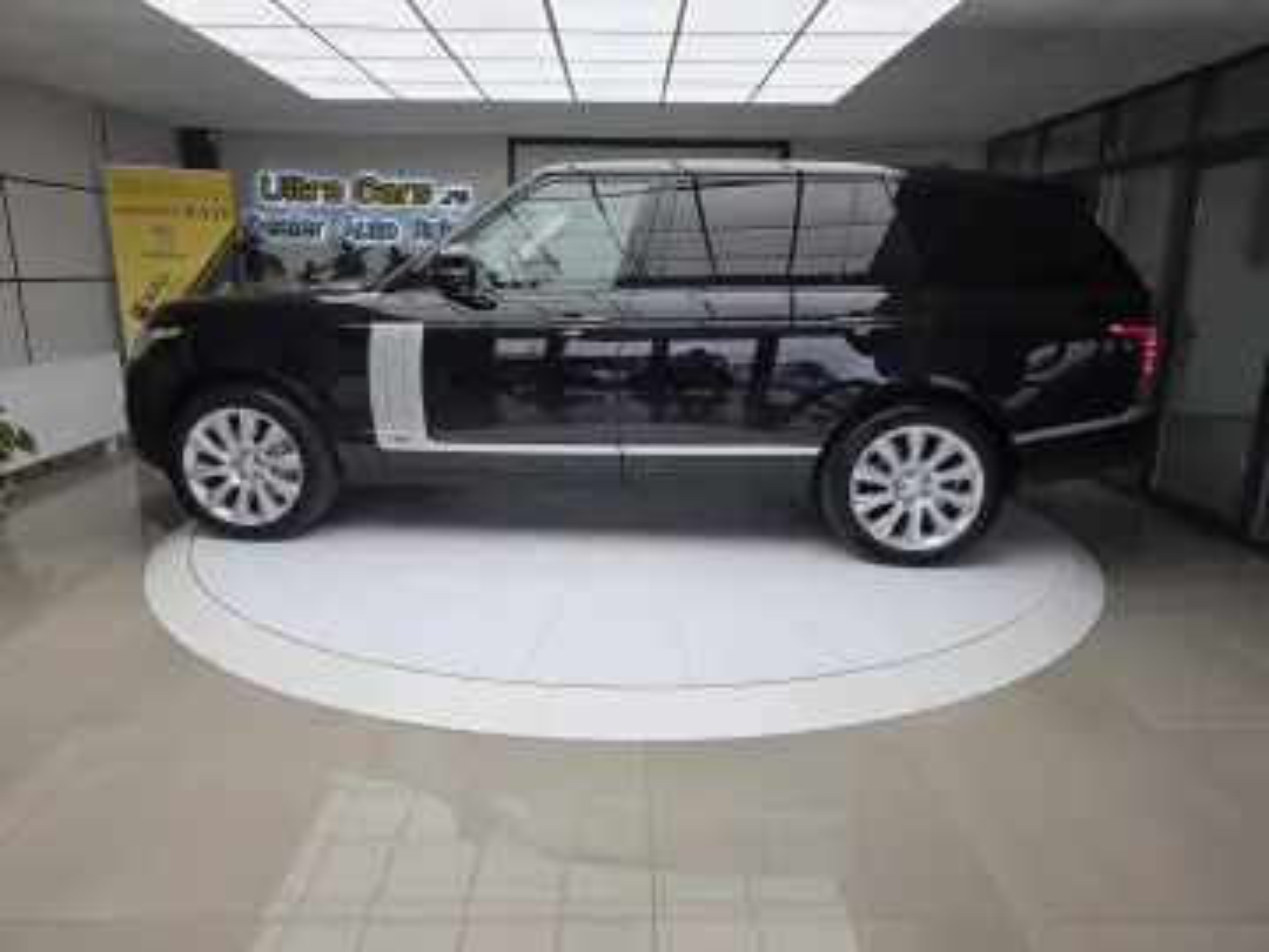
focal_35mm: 23
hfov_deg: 73.9
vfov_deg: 58.9
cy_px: 476
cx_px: 634
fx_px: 843
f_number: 1.7
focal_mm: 6.25
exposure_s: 1/108
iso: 12
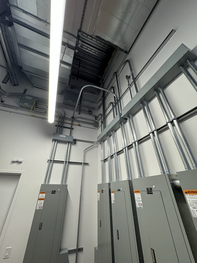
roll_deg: +0.0
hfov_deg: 85.7
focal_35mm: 14
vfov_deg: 102.1
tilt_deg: +28.3
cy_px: 132
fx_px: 106
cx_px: 98
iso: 160
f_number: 2.2
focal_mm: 2.22
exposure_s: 1/60
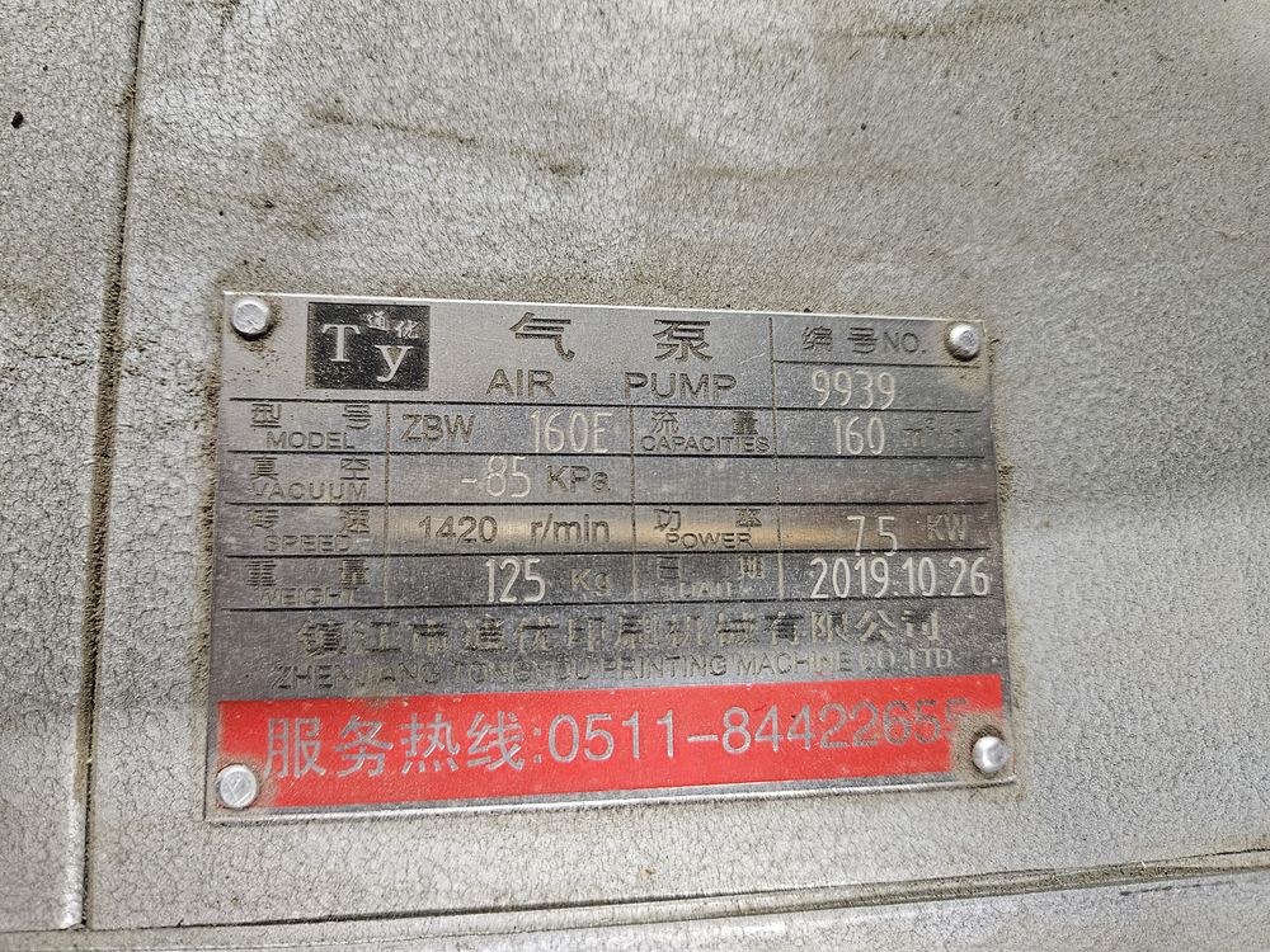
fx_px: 844
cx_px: 635
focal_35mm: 23
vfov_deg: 58.9
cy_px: 476
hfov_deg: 73.9
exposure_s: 1/33.3
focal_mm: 5.4
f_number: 1.8
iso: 640
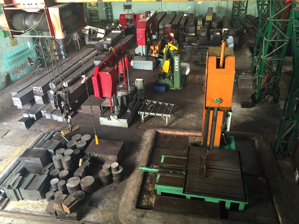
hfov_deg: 61.7
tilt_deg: -29.8
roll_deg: +2.5
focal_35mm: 29
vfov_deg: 48.2
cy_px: 112
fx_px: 250
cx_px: 150
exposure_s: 1/33
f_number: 2.2
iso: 250
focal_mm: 4.15
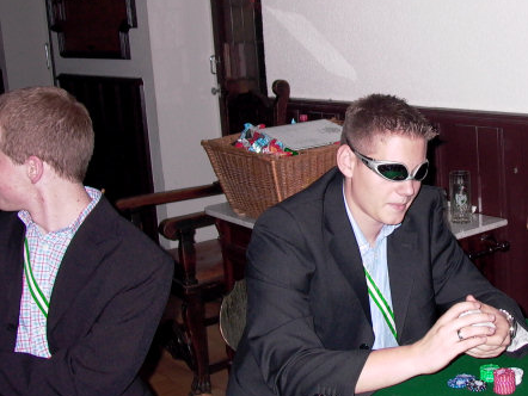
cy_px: 126
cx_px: 373
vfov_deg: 26.4
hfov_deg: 34.4
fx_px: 839
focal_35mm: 55
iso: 100
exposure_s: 1/64.2
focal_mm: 8.19
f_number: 2.13
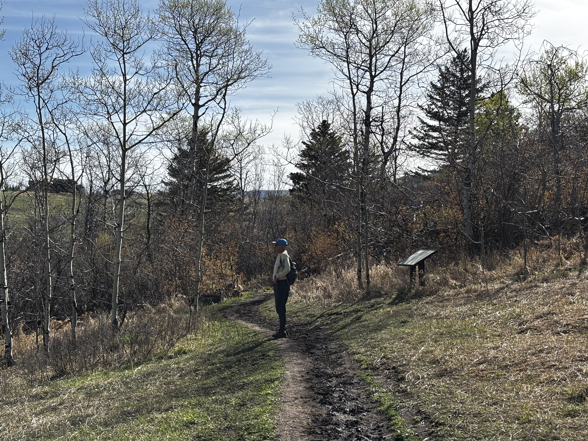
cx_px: 294
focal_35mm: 52
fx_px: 883
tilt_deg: +1.2
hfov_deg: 36.8
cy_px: 220
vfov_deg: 28.0
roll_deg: -1.3
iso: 40
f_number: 1.6
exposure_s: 1/3413
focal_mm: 5.96
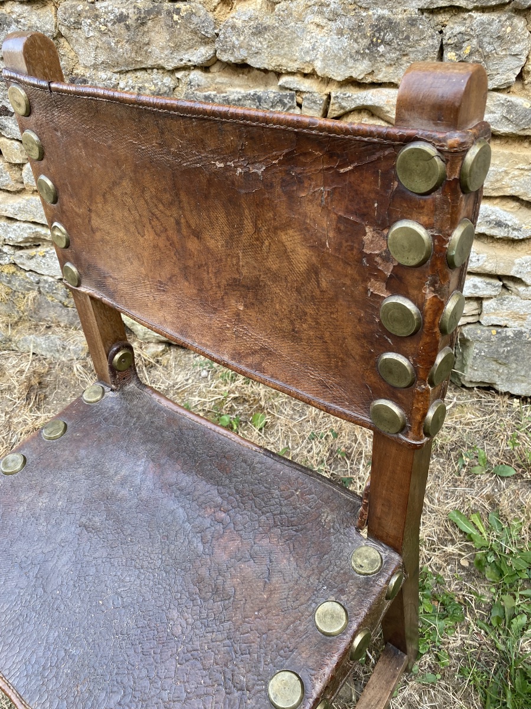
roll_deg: +3.5
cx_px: 266
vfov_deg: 67.3
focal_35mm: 26
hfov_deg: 53.1
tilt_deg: -41.3
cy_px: 354
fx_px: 532
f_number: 1.8
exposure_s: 1/122
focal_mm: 4.25
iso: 32
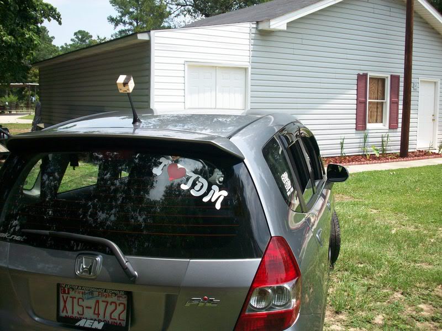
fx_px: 472
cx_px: 221
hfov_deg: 50.1
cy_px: 166
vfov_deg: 38.7
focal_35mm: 37
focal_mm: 6.2
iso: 80
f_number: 5.6
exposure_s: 1/205
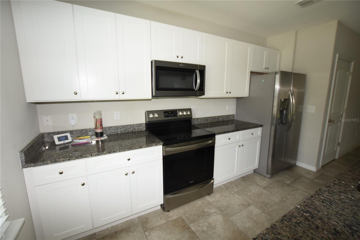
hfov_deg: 100.4
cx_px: 180
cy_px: 120
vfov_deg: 77.3
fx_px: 150
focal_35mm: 15
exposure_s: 1/100
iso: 800
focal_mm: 10
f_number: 5
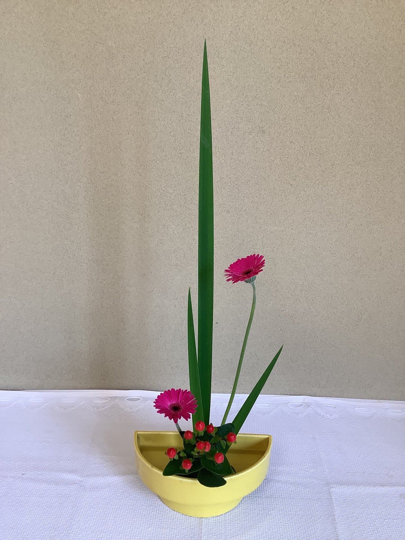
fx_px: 484
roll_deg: -0.8
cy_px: 270
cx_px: 202
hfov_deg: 45.4
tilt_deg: -16.8
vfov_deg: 58.4
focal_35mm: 31
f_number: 2.4
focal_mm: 3.3
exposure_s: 1/50
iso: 50
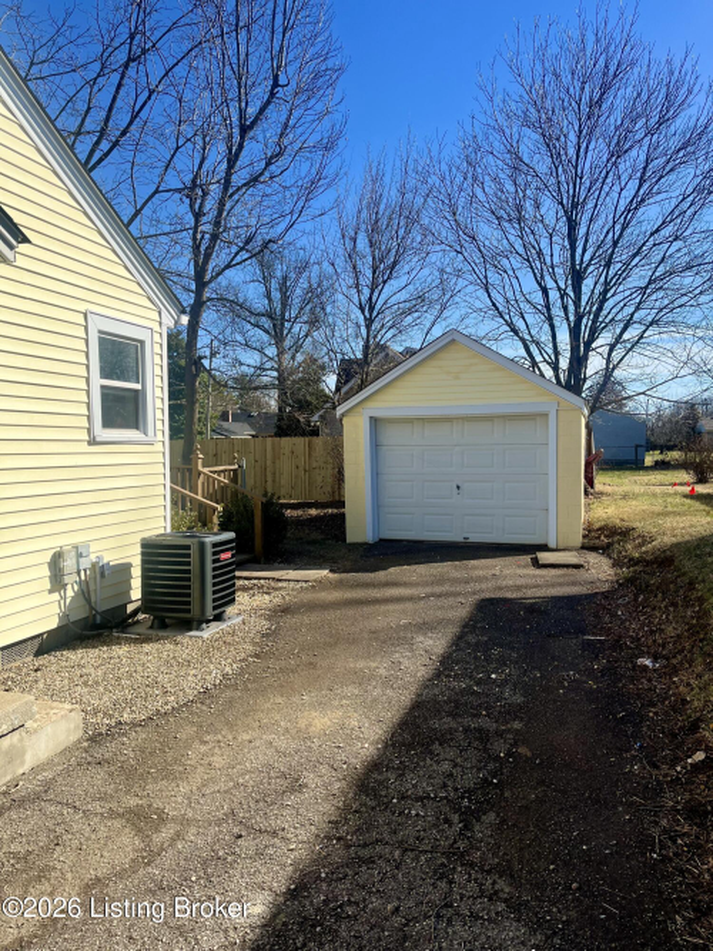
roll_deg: +0.5
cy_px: 476
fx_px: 714
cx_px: 356
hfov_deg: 53.0
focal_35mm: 26
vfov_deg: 67.3
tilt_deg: -1.7
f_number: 1.6
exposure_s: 1/2755
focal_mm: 5.1
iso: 50
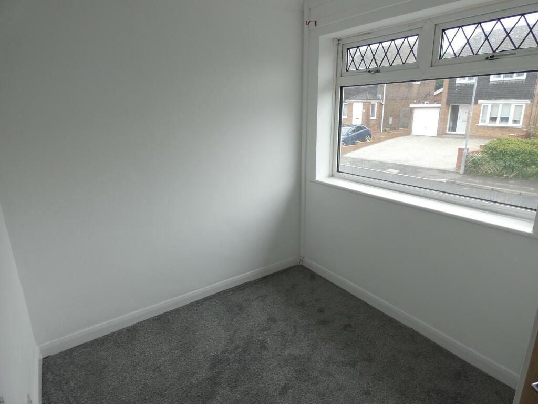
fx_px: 311
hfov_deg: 81.7
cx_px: 269
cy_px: 202
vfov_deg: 66.0
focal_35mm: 20
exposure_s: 1/100
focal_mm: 3.6
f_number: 2.8
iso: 80
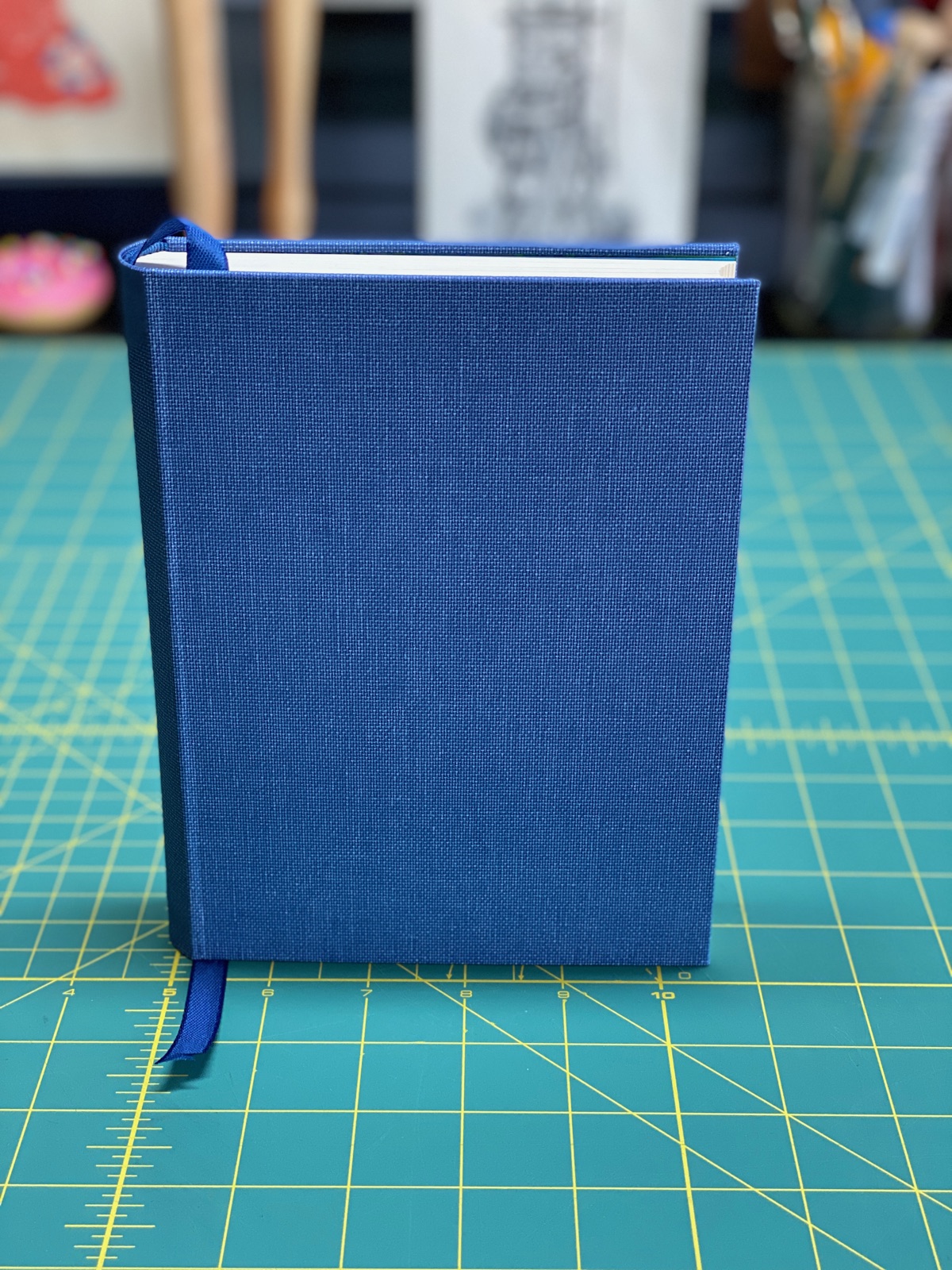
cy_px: 635
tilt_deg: -26.8
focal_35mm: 52
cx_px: 476
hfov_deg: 28.0
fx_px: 1907
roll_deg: +0.4
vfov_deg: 36.8
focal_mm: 6
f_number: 2
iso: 160
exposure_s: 1/120
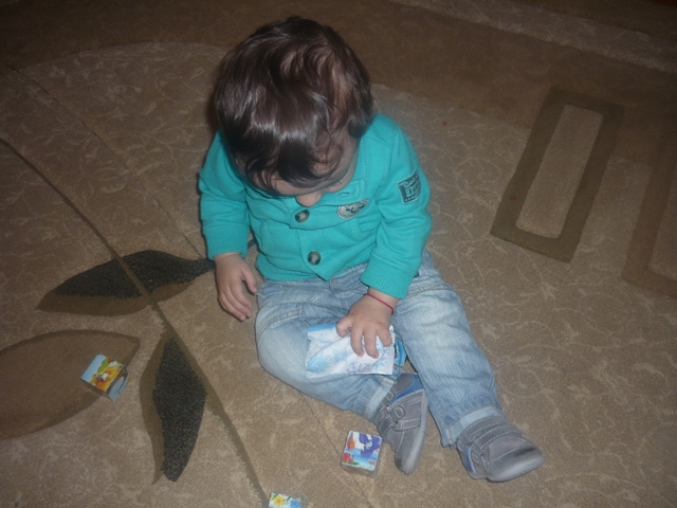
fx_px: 645
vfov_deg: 42.9
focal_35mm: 33
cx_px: 338
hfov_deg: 55.4
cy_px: 254
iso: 100
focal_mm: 5.5
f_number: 2.8
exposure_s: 1/30
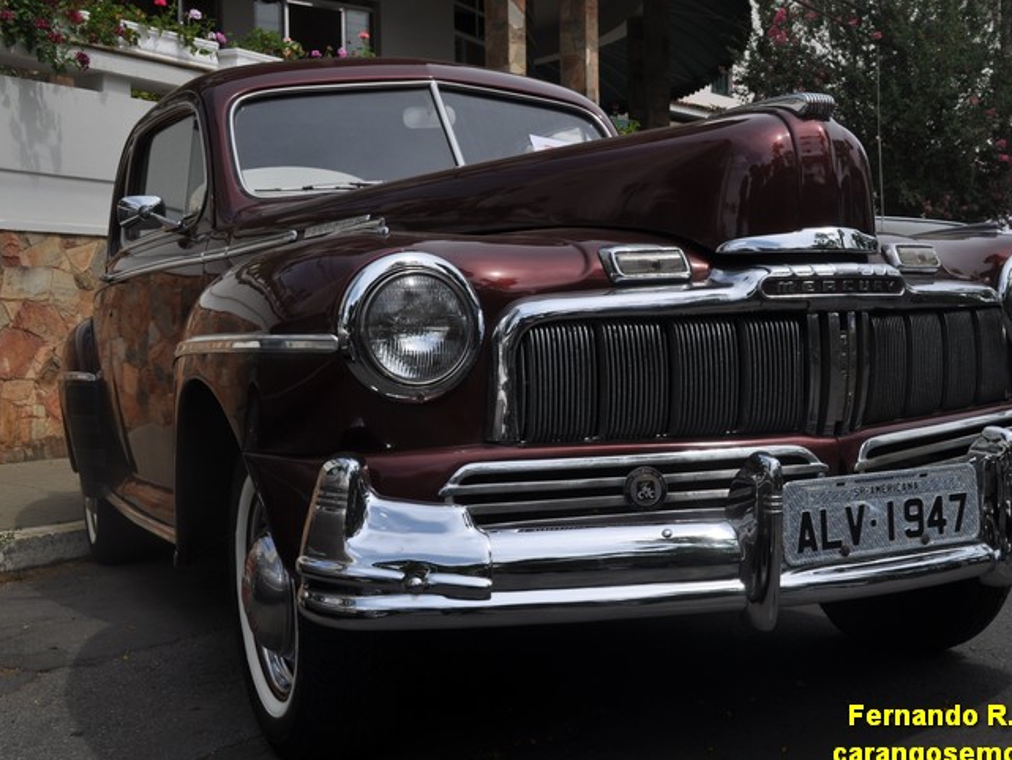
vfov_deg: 32.9
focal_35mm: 44
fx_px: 1287
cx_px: 579
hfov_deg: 42.8
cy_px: 382
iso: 200
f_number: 11
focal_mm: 26
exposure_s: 1/500
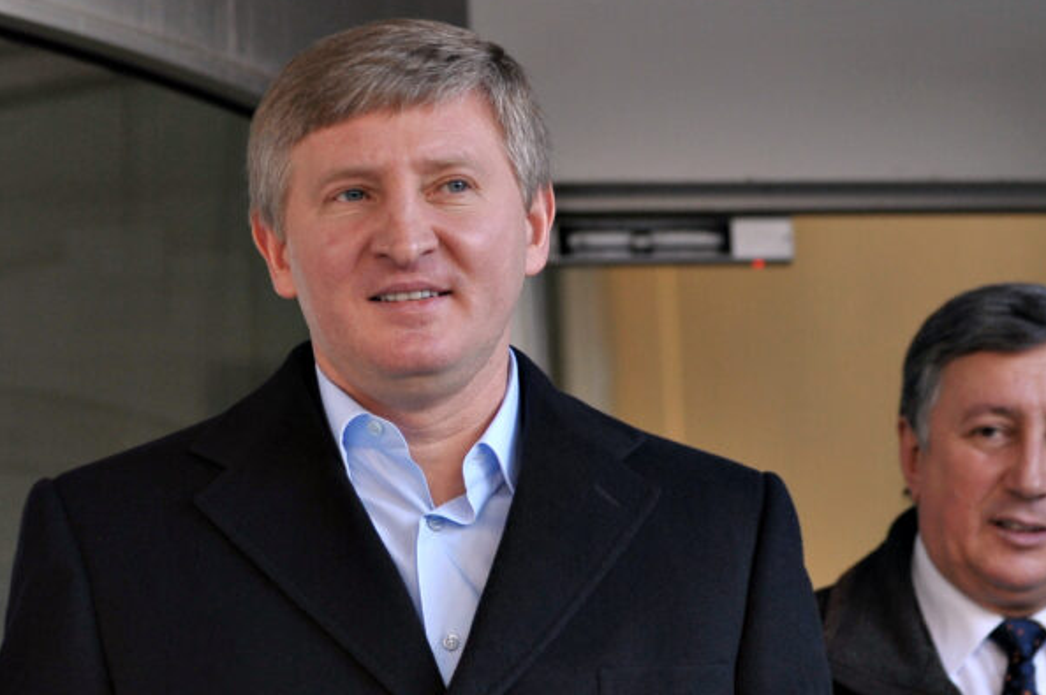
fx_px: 4790
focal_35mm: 165
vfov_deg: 8.3
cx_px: 271
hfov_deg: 12.4
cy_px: 699
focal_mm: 70
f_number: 2.8
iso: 800
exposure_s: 1/500
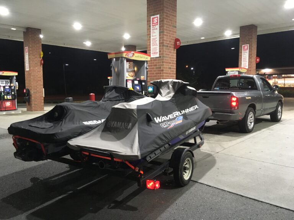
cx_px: 147
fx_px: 246
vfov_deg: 48.2
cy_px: 110
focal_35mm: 29
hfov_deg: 61.7
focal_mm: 4.15
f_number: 2.2
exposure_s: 1/20
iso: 200
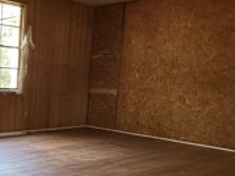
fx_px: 339
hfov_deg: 33.3
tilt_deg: -6.2
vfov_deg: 28.9
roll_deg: -1.7
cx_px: -24
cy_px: 116
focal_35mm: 50
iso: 250
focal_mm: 2.22
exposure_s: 1/99
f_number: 2.2
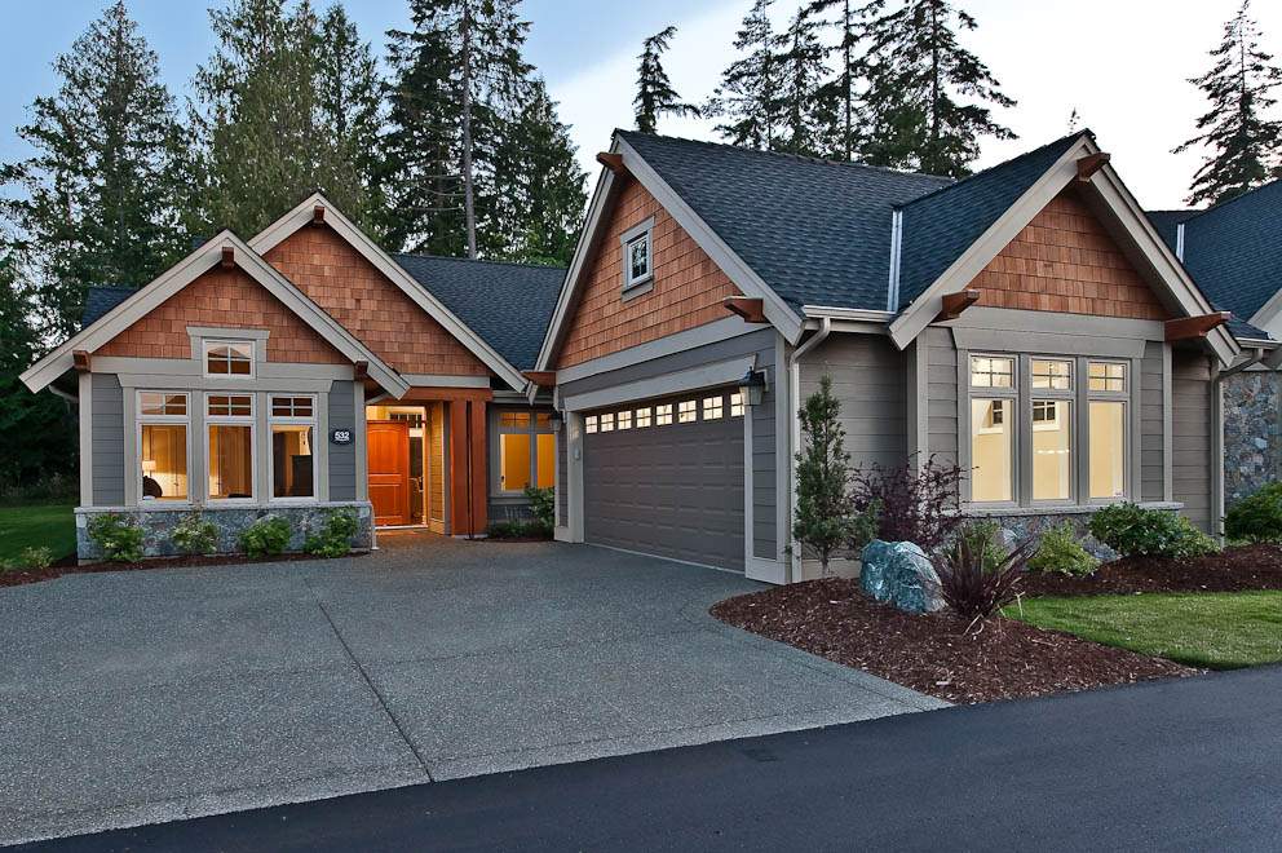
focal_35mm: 21
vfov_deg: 59.4
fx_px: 747
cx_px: 641
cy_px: 426
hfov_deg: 81.2
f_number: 7.1
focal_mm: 21
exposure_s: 1/2
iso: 400
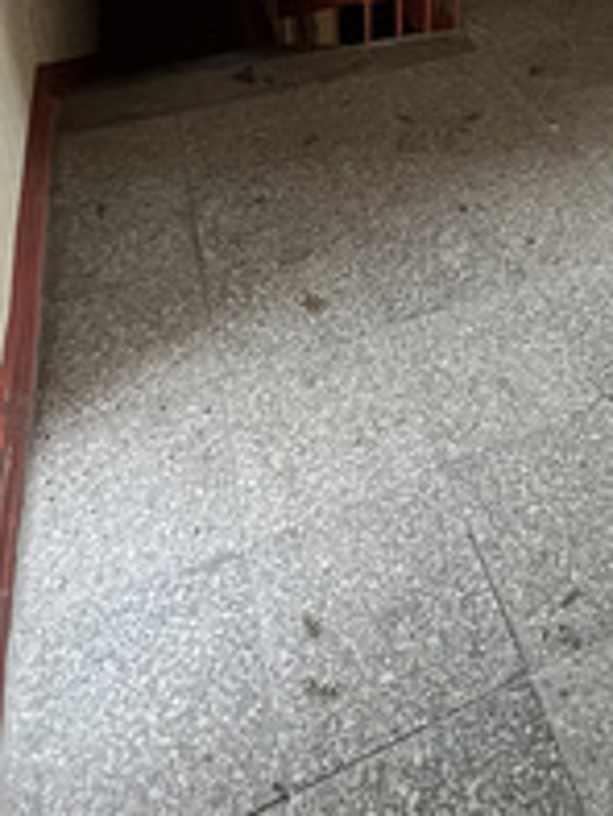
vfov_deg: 46.4
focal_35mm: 33
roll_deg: -2.2
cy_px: 0
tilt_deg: -24.7
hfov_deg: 41.2
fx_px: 778
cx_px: 487
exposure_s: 1/34
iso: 800
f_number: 1.8
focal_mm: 1.57
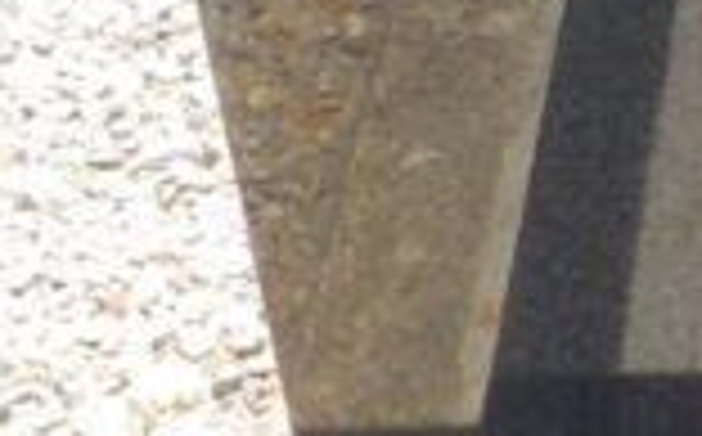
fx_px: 2999
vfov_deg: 8.3
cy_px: 4
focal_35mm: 157
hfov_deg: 12.3
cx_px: 1220
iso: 125
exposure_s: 1/400
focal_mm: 4.1
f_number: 3.3
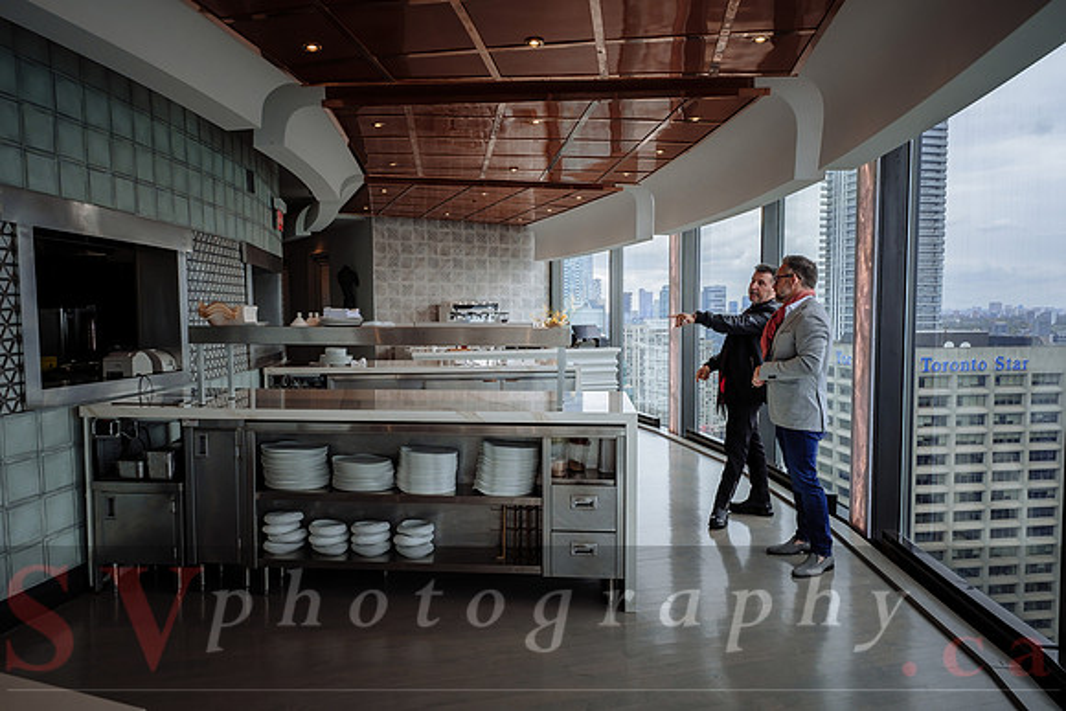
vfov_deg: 53.2
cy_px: 356
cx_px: 533
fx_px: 711
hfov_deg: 73.7
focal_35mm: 24
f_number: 5.6
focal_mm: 16
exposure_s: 1/160
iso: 200
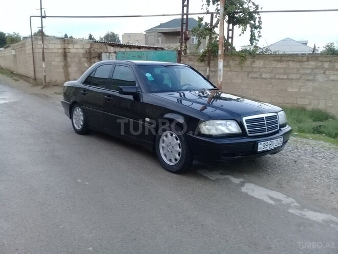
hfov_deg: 58.4
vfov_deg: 45.4
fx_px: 303
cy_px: 127
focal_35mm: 31
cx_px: 169
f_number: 2.2
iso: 125
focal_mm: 3.3
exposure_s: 1/33
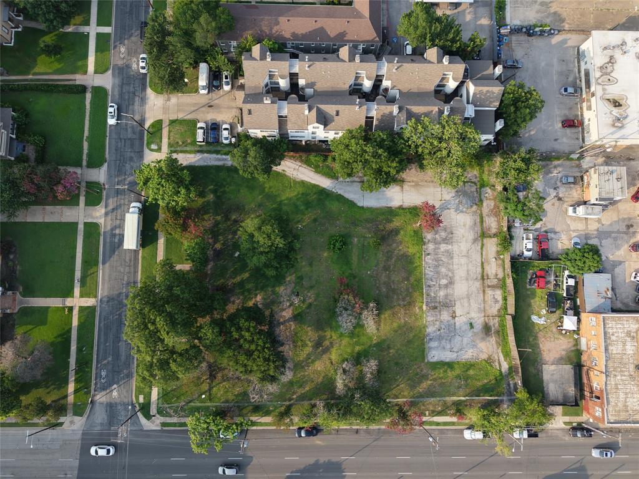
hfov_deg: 71.6
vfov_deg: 56.8
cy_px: 240
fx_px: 443
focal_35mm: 24
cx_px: 320
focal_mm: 8.67
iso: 100
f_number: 1.8
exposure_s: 1/100
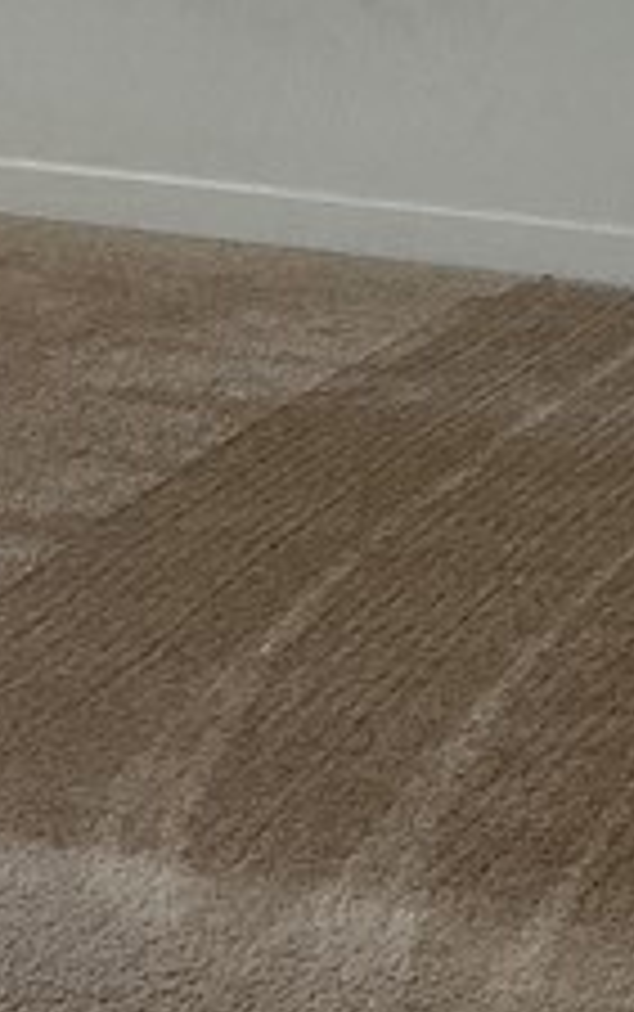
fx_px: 3863
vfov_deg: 13.8
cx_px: 791
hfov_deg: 9.2
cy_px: -594
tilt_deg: +0.7
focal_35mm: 140
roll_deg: -2.9
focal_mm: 3
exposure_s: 1/128
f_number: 1.8
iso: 32
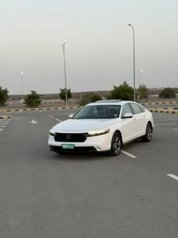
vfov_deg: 38.9
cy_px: 120
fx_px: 336
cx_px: 88
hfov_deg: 29.7
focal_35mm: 49
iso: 64
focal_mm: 6.76
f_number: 1.78
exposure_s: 1/121
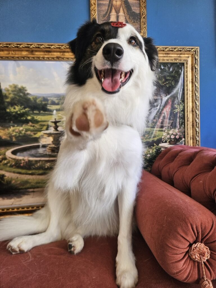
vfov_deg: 73.9
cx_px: 108
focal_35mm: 23
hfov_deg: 58.9
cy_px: 144
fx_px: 191
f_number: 1.8
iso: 80
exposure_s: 1/207
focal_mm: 5.4
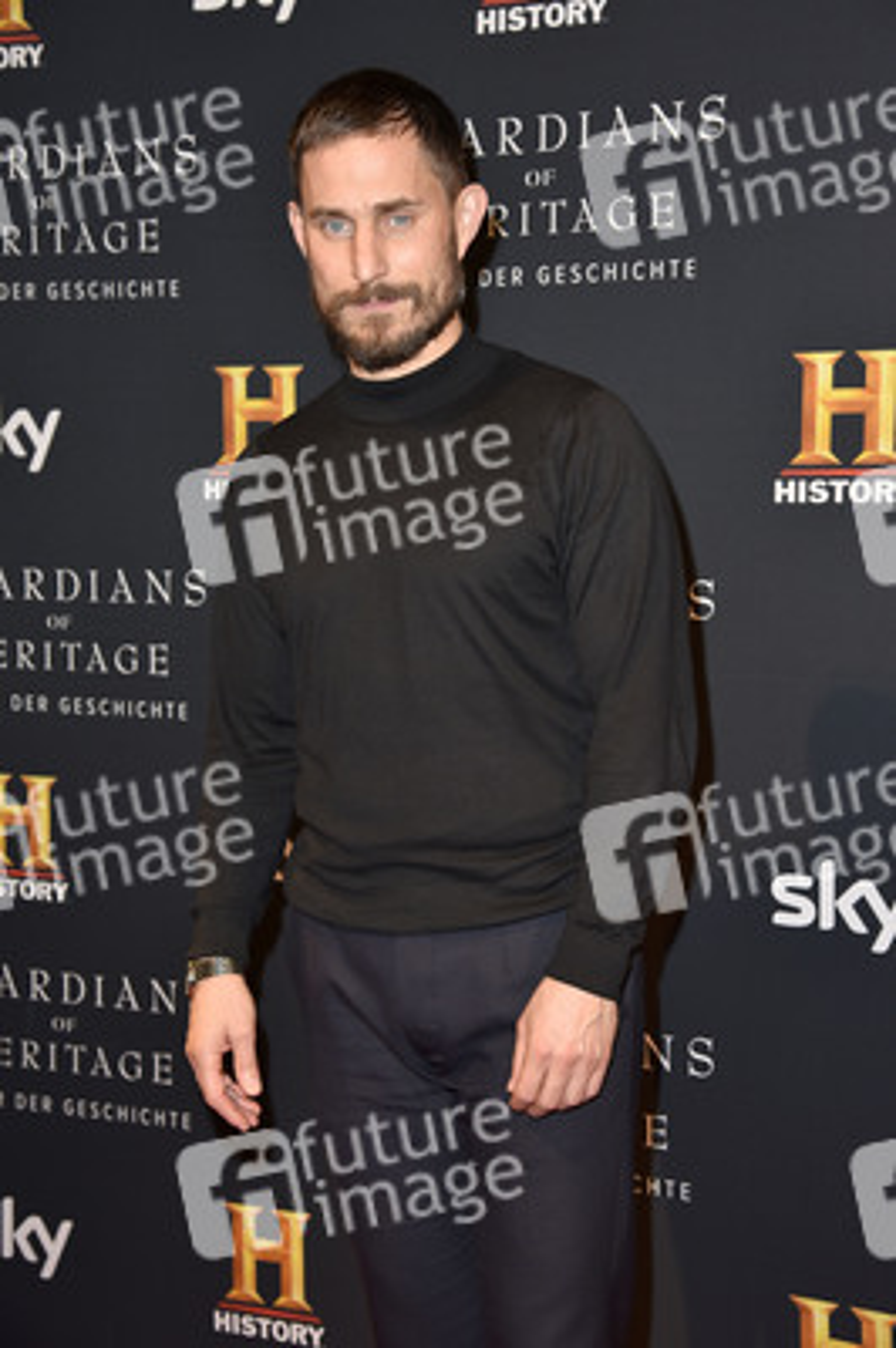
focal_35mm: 58
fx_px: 2169
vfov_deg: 34.5
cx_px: 448
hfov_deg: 23.3
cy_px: 674
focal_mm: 58
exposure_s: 1/125
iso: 640
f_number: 5.6
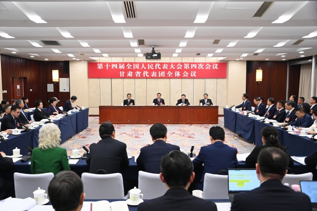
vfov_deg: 38.9
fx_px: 299
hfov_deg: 55.8
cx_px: 158
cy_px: 106
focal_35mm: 34
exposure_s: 1/320
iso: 3200
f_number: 5
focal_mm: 34
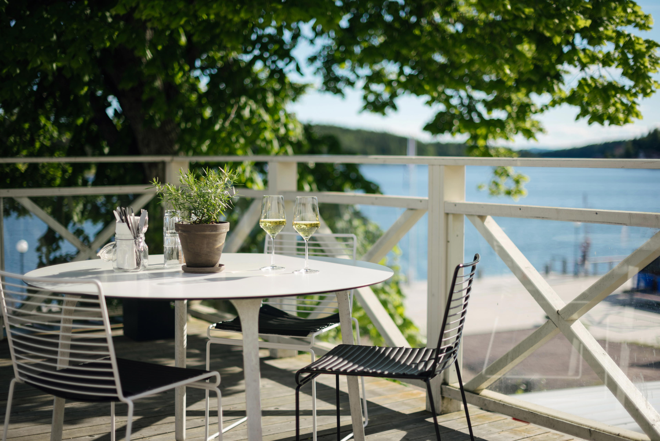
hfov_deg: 39.6
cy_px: 220
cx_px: 330
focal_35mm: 50
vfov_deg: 27.0
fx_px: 917
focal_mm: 50
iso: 100
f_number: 1.8
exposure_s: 1/4000
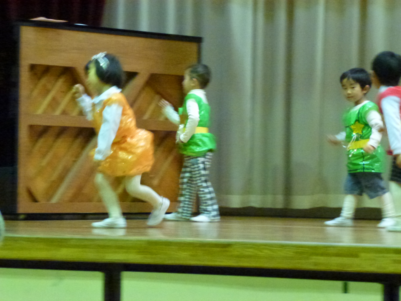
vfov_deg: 12.2
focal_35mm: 121
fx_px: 1402
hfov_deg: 16.3
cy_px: 150
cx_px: 200
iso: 1600
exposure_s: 1/30
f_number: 5.1
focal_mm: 21.7
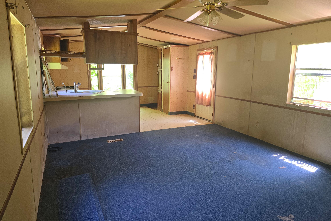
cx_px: 165
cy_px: 104
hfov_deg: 73.7
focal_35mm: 24
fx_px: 221
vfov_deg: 53.1
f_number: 1.7
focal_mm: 6.3
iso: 250
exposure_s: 1/120
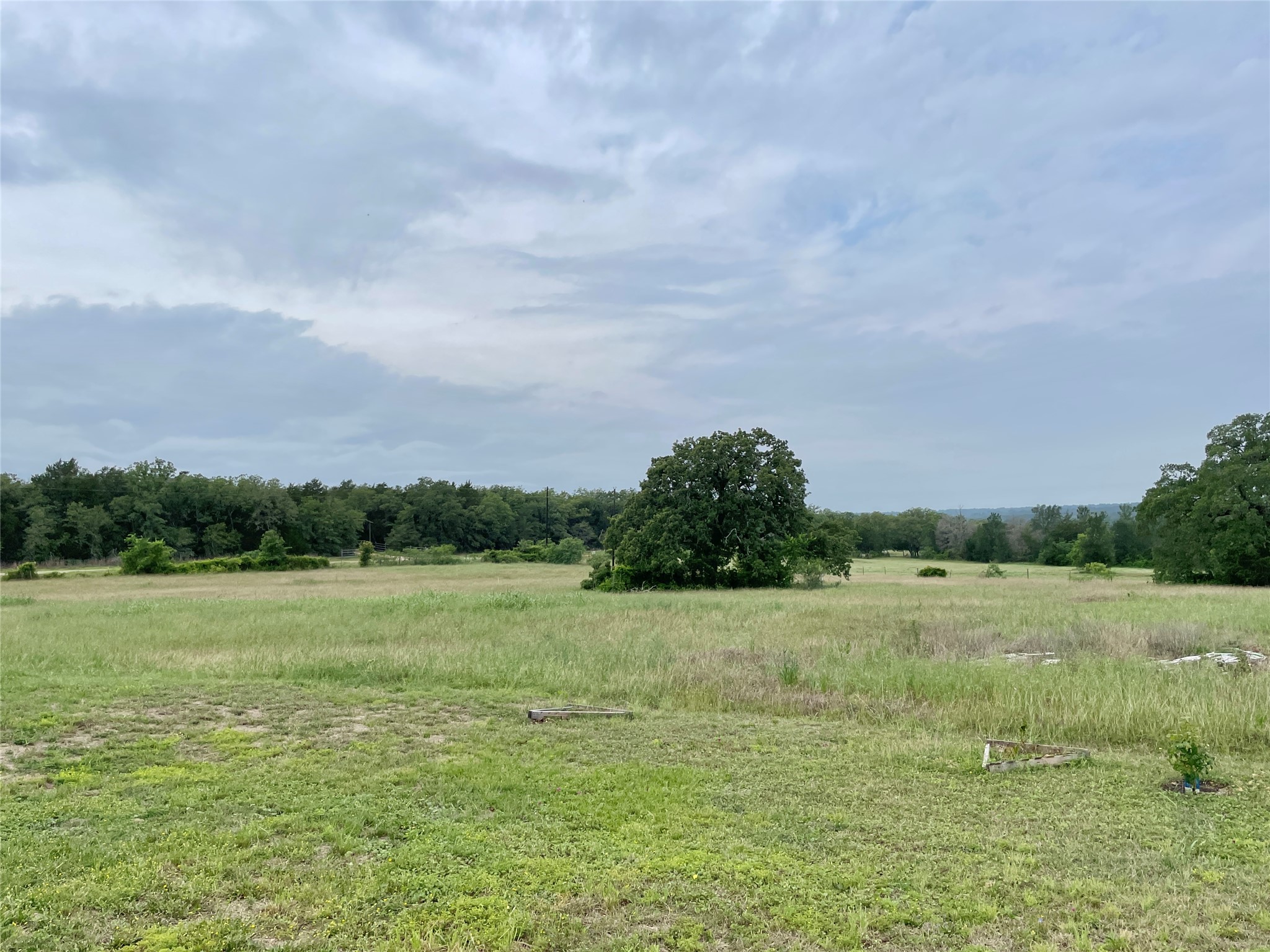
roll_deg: -0.3
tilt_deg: +2.7
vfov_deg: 53.0
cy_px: 476
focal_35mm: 26
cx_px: 635
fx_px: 954
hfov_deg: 67.3
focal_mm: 4.2
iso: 32
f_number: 1.6
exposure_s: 1/5556
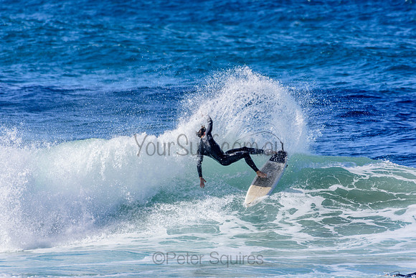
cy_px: 139
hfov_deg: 2.7
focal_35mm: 750
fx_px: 8668
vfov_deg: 1.8
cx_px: 208
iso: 250
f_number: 5.6
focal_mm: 500
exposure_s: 1/2000
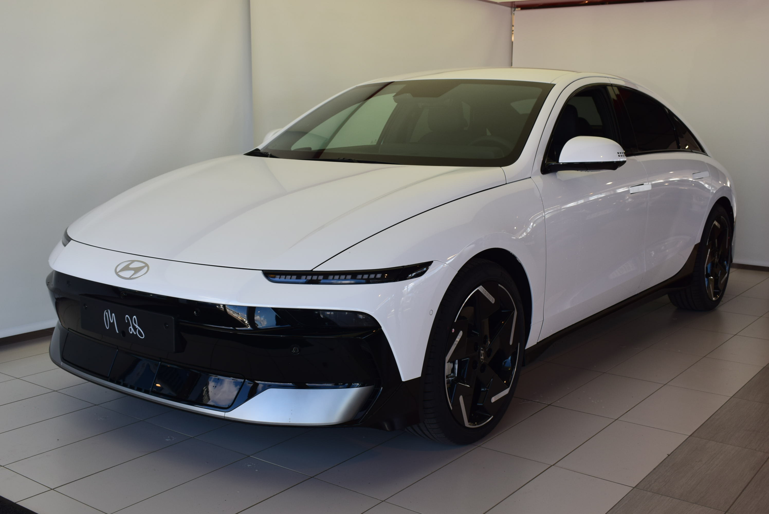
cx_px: 384
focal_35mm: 40
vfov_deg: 33.1
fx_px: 866
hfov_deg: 47.9
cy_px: 257
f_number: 9
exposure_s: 1/125
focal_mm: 27
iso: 400
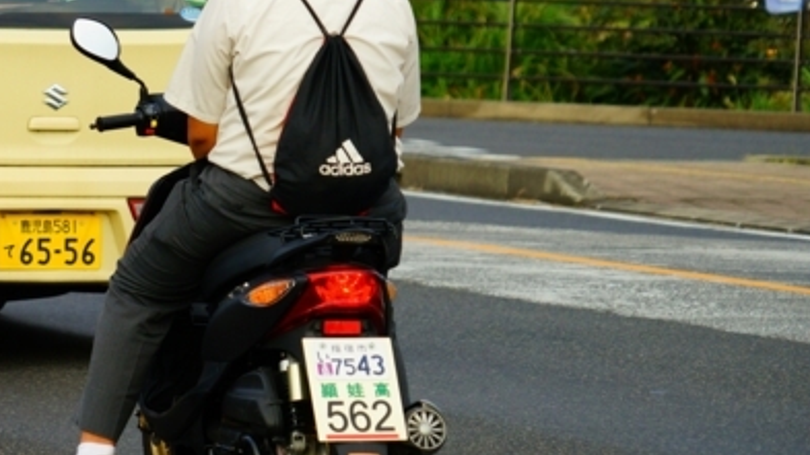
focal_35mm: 277
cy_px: 128
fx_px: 5949
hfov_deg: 7.8
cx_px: 37
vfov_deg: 4.4
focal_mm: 130
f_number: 6.3
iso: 640
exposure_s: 1/500
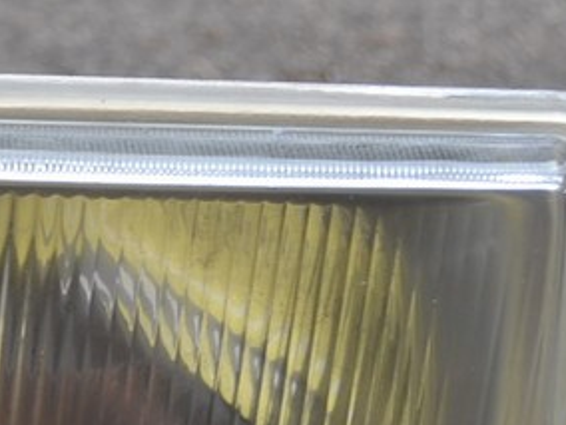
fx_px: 3581
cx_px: -333
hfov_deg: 8.8
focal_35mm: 219
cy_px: 638
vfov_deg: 6.7
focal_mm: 32
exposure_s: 1/125
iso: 100
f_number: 5.6
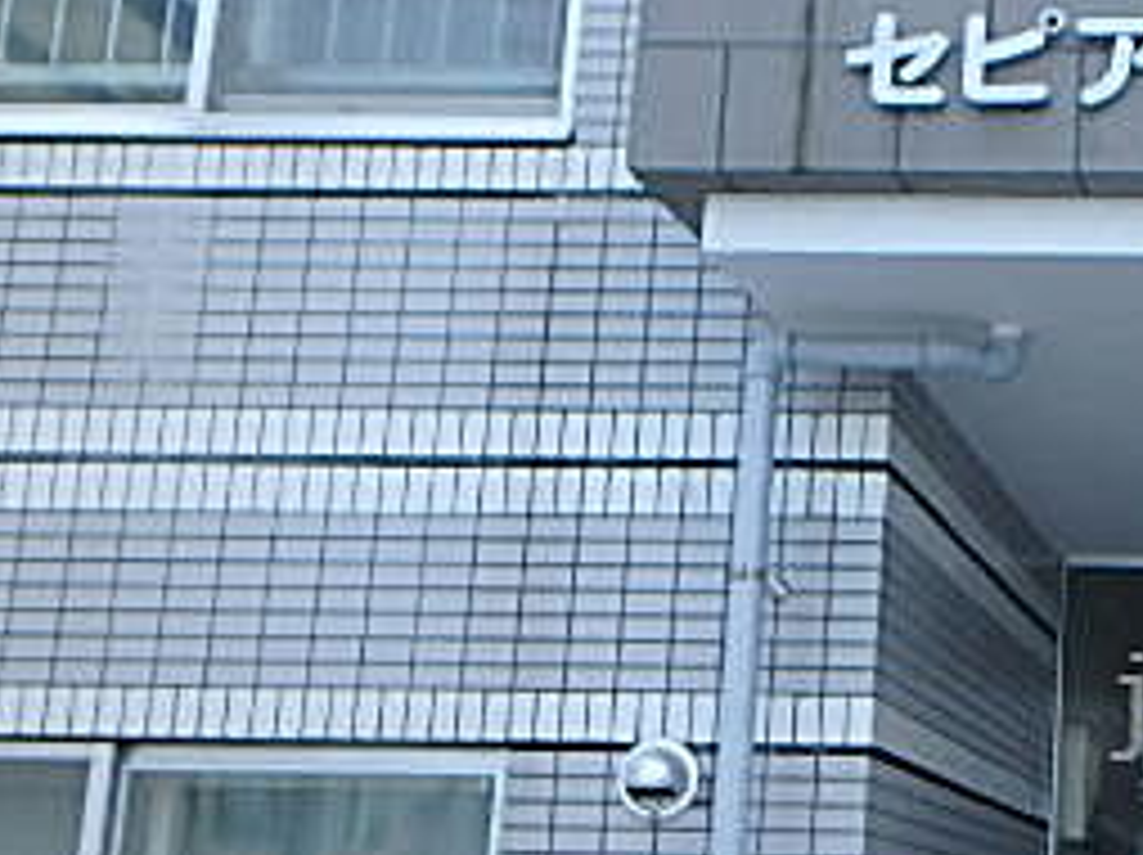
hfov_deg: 30.1
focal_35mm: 53
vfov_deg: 26.9
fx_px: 1748
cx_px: 1418
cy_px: 706
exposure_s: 1/320
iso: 125
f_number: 3.5
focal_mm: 3.7
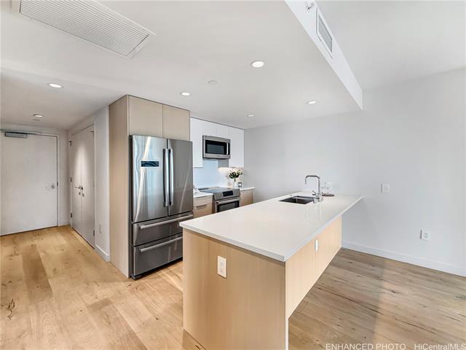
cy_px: 175
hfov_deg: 102.1
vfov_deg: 85.7
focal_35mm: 14
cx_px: 233
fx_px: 188
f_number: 2.2
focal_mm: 2.22
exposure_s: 1/120
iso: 200
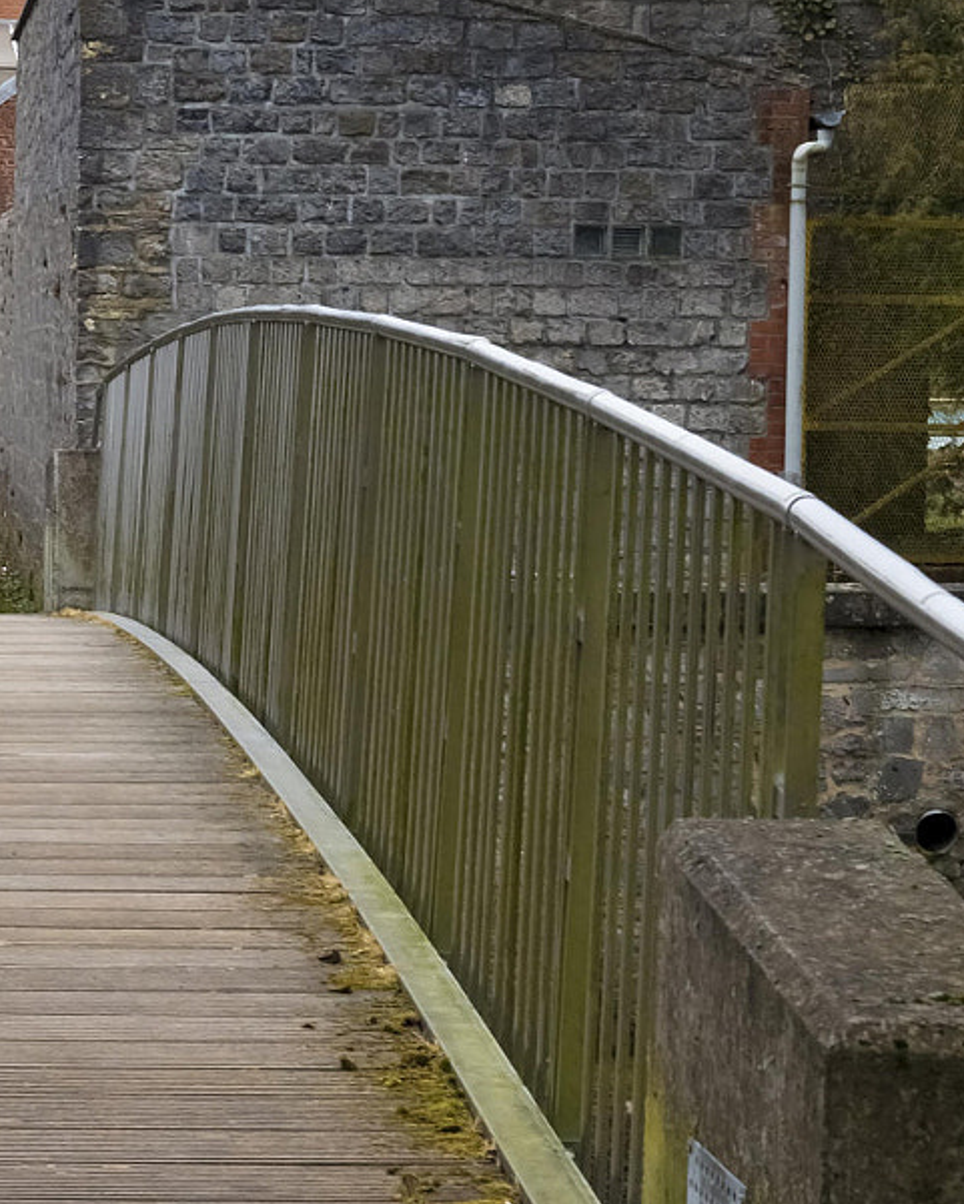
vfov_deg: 16.0
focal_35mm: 120
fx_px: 4279
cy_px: 485
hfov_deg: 12.6
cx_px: -70
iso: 1600
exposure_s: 1/100
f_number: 13
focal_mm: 48
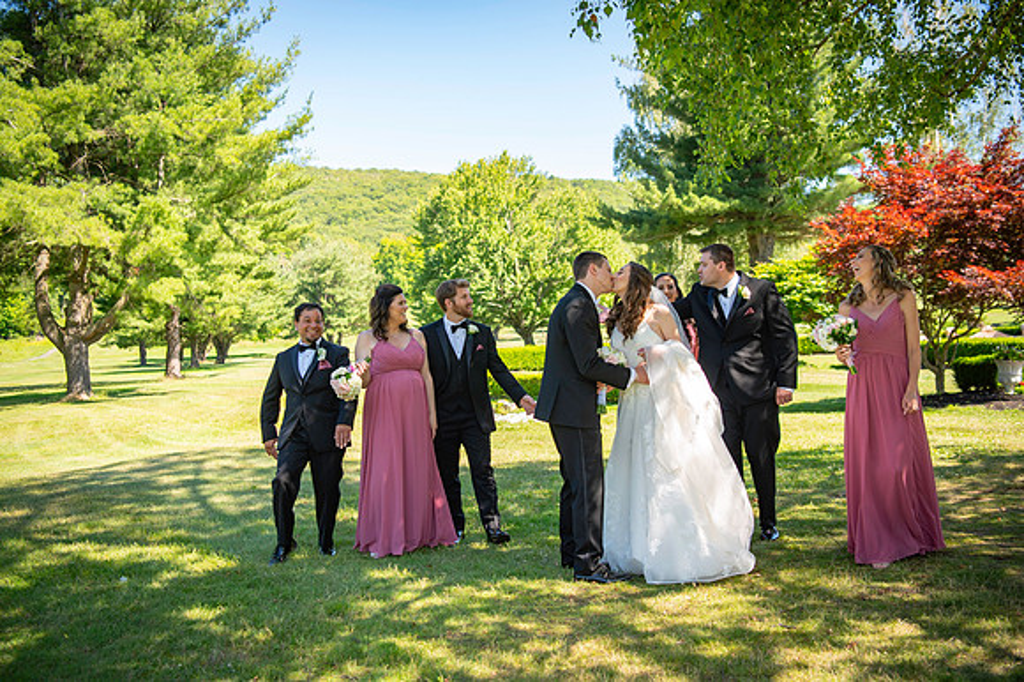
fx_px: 1080
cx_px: 512
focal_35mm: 38
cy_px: 341
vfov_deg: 35.0
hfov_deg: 50.7
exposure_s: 1/800
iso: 250
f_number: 3.2
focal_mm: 38
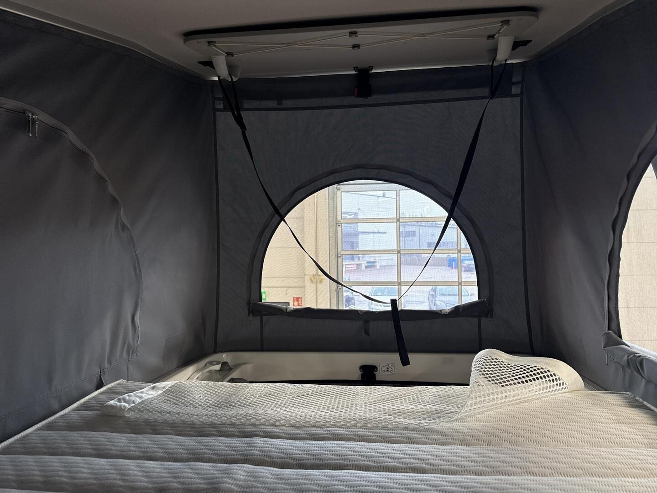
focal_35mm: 24
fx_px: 456
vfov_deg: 56.8
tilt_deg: +1.4
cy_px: 246
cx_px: 328
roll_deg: +1.1
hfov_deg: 71.6
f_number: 1.78
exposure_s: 1/50
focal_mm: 6.76
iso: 320
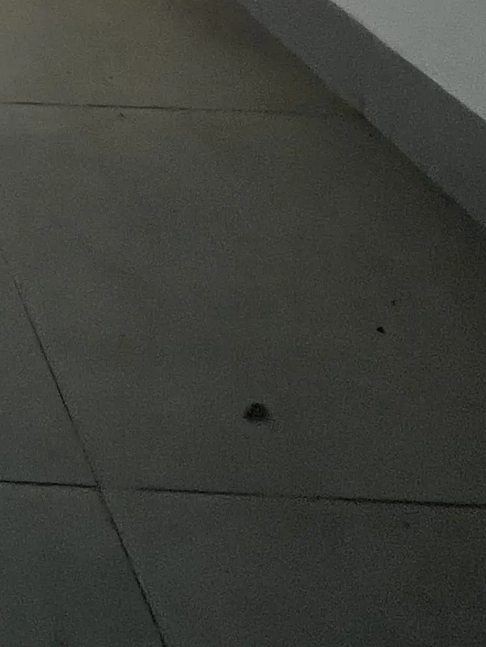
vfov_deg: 25.3
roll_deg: +1.0
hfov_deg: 20.7
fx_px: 992
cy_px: -367
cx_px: -352
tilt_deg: -6.7
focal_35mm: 53
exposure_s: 1/99
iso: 50
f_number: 1.8
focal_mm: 1.57
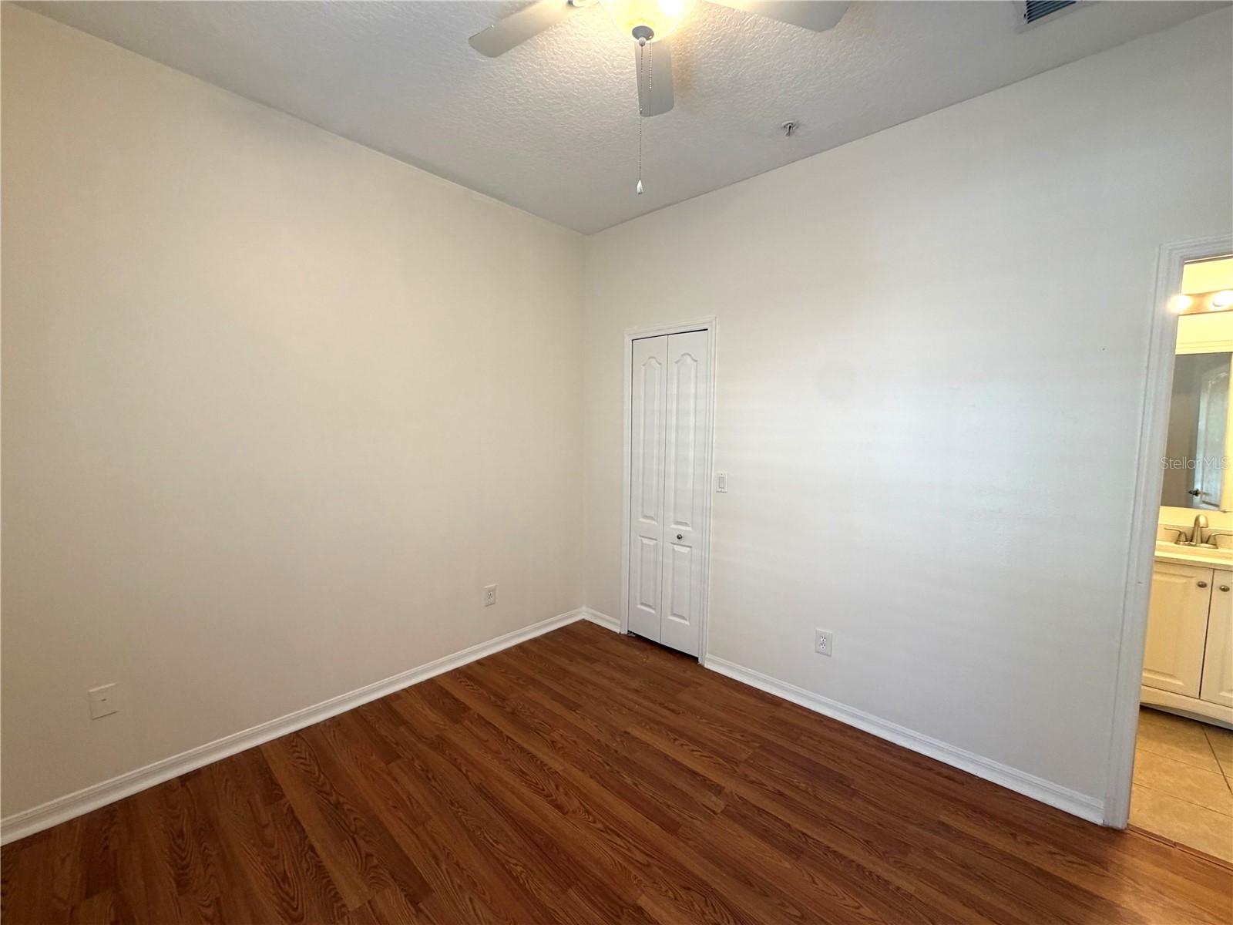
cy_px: 462
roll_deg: -0.1
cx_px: 616
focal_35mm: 14
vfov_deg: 85.7
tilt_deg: -4.4
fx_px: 499
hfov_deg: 102.1
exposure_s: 1/60
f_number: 2.2
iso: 160
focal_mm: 2.22
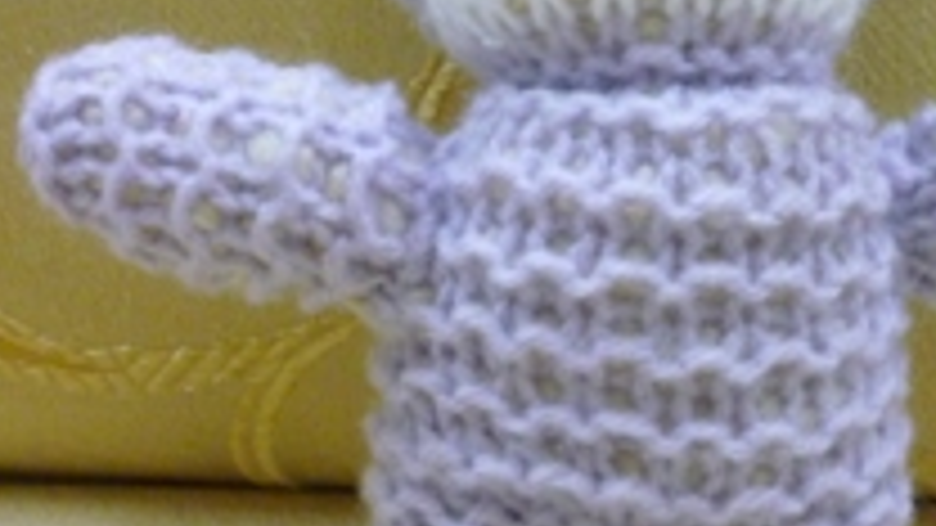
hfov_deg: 28.8
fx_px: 1812
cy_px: 189
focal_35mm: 73
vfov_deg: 16.5
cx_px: 598
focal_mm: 5.2
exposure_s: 1/6
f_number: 3.3
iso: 400
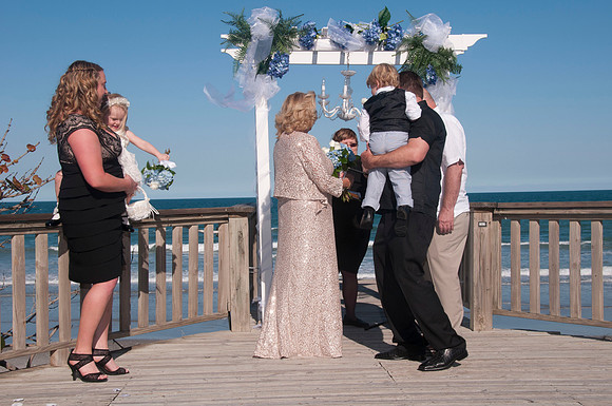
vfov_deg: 25.7
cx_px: 306
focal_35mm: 52
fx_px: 891
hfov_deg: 37.9
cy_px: 203
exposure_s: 1/250
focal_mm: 35
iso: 100
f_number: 14
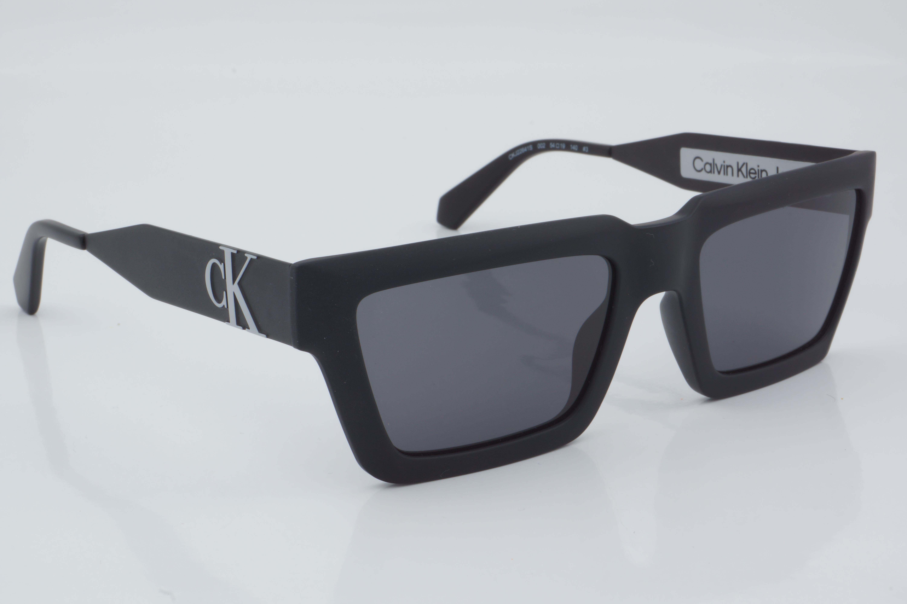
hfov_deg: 27.0
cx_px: 454
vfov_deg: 18.2
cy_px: 302
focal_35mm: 75
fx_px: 1889
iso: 100
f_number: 32
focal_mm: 50
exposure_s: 1/4
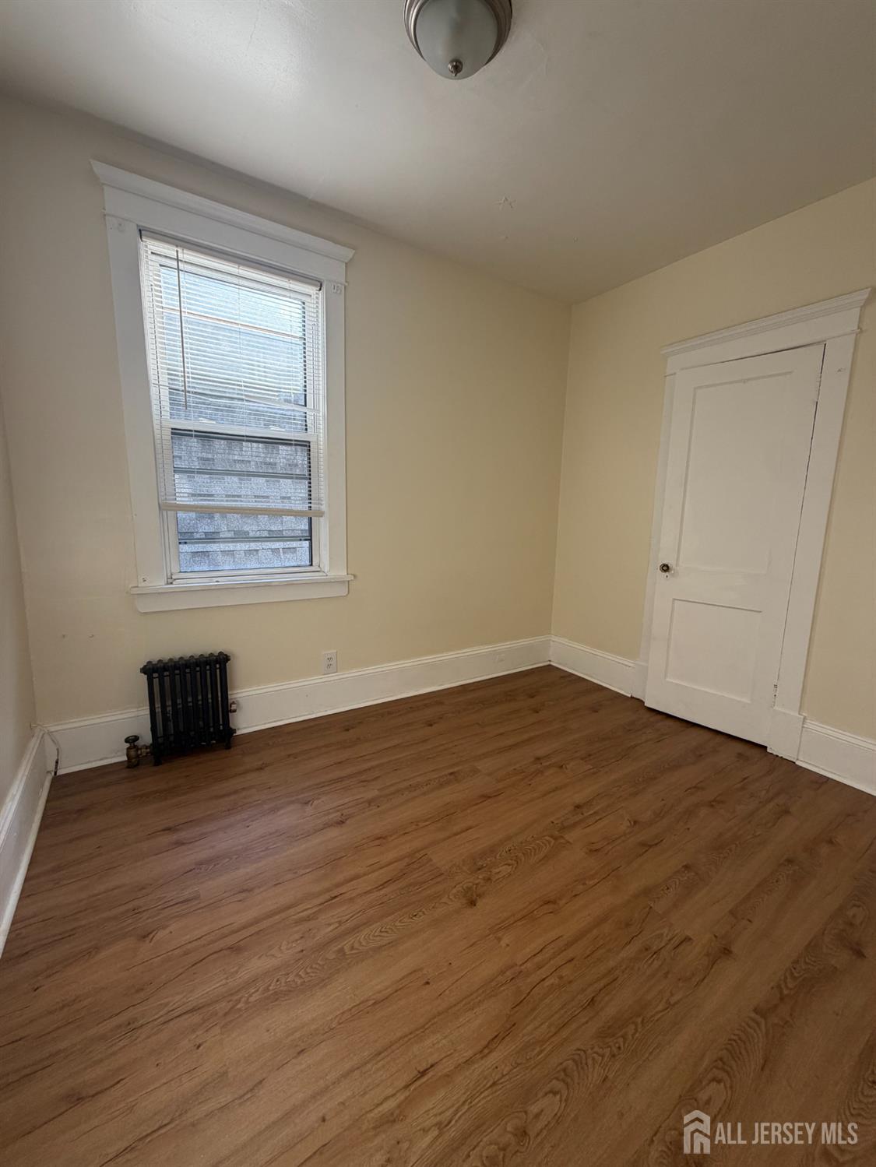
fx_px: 472
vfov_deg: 102.0
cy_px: 584
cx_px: 438
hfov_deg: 85.7
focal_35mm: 14
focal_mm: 2.22
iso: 100
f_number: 2.2
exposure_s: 1/121
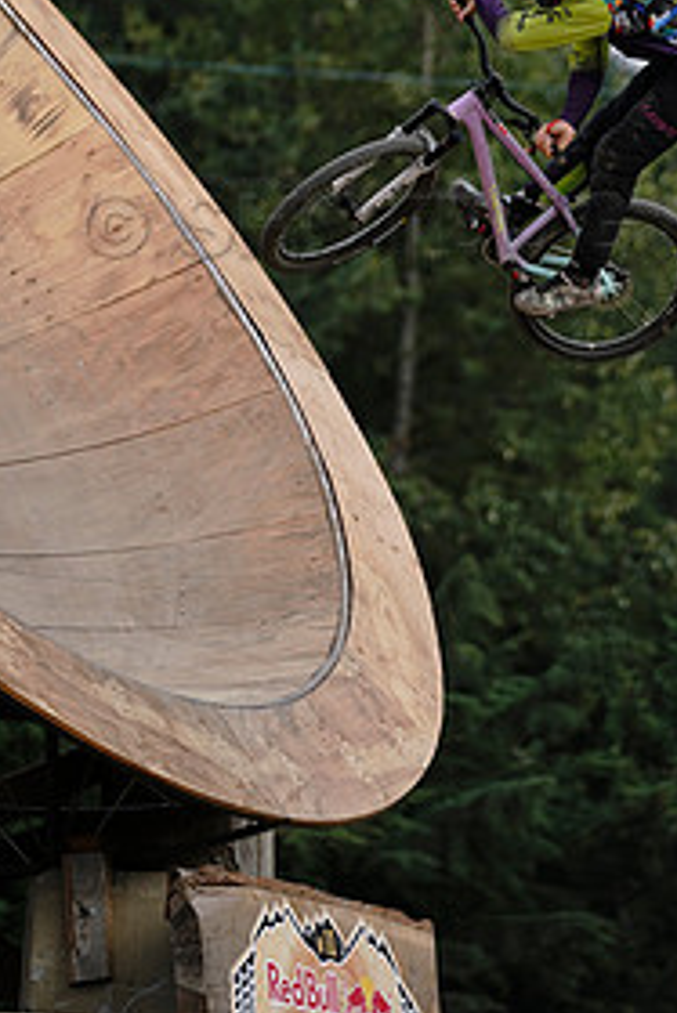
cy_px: 210
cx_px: 539
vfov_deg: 7.9
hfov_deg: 5.3
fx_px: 7325
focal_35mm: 260
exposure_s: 1/1000
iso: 200
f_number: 2.8
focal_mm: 162
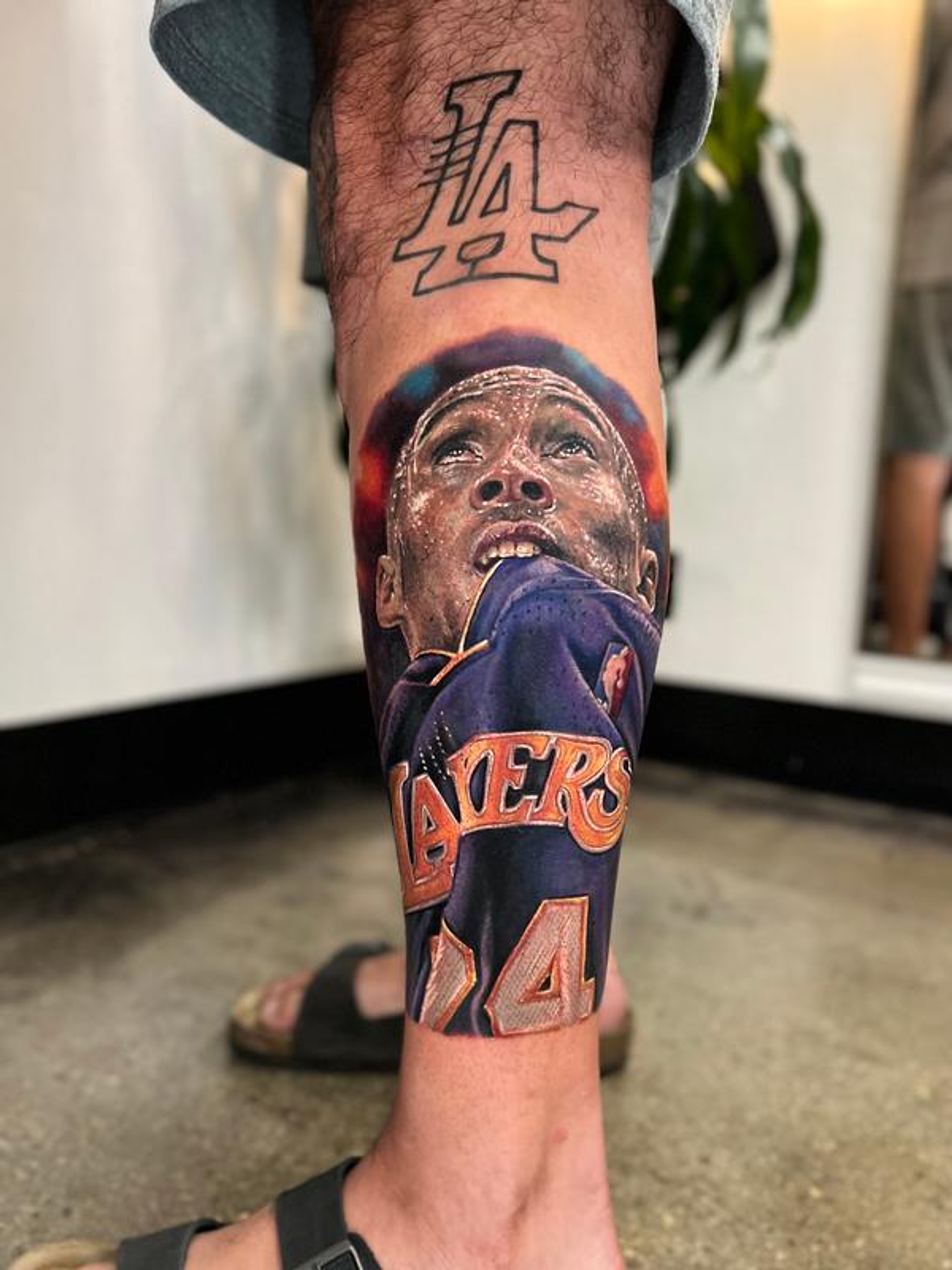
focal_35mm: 26
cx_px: 476
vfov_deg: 67.3
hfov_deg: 53.1
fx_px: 953
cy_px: 635
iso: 400
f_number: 1.5
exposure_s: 1/60
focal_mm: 5.7
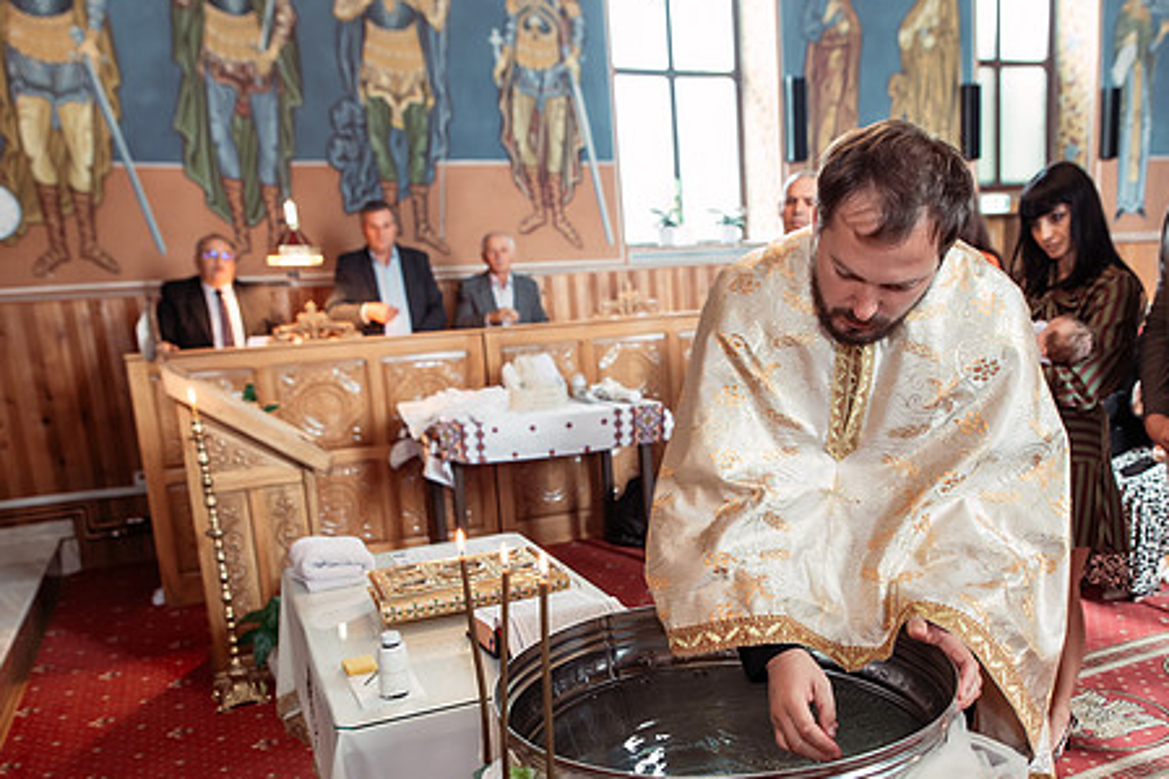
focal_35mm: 31
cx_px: 643
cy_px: 466
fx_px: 1006
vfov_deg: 42.1
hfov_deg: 60.2
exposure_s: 1/125
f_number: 3.5
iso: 2000
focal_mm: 24
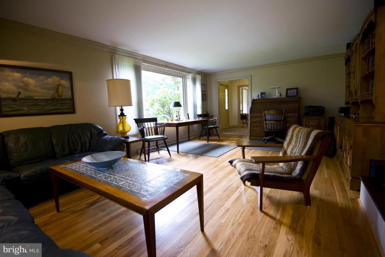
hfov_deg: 96.8
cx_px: 192
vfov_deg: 73.7
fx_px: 171
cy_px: 128
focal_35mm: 16
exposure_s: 1/80
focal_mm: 16
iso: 1000
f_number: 4
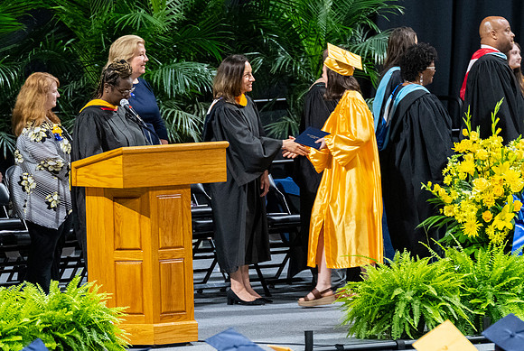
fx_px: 5890
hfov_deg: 5.1
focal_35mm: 404
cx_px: 336
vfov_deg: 3.4
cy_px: 177
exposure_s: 1/200
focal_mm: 200
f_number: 4
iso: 2000
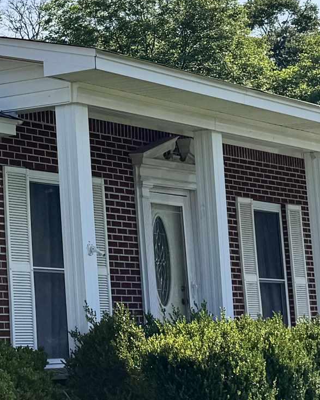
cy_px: 80
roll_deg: +0.3
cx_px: -262
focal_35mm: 98
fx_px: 1160
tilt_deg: +11.4
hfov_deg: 13.9
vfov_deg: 19.4
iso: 80
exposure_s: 1/7937
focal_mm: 6.76
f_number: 1.78
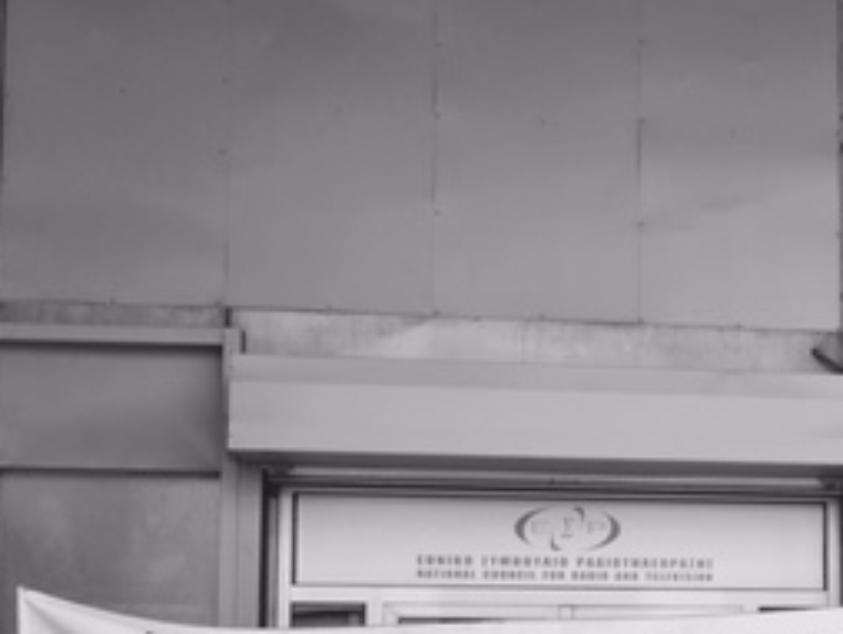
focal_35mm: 73
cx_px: 860
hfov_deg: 25.2
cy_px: 651
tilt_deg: +5.9
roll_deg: +0.2
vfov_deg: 19.5
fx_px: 1779
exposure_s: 1/100
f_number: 2.2
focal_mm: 4.15
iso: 25
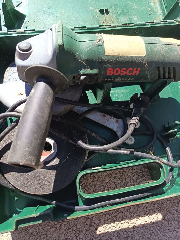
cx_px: 90
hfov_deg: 56.8
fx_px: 166
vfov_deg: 71.6
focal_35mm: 24
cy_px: 120
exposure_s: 1/600
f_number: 1.75
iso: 305
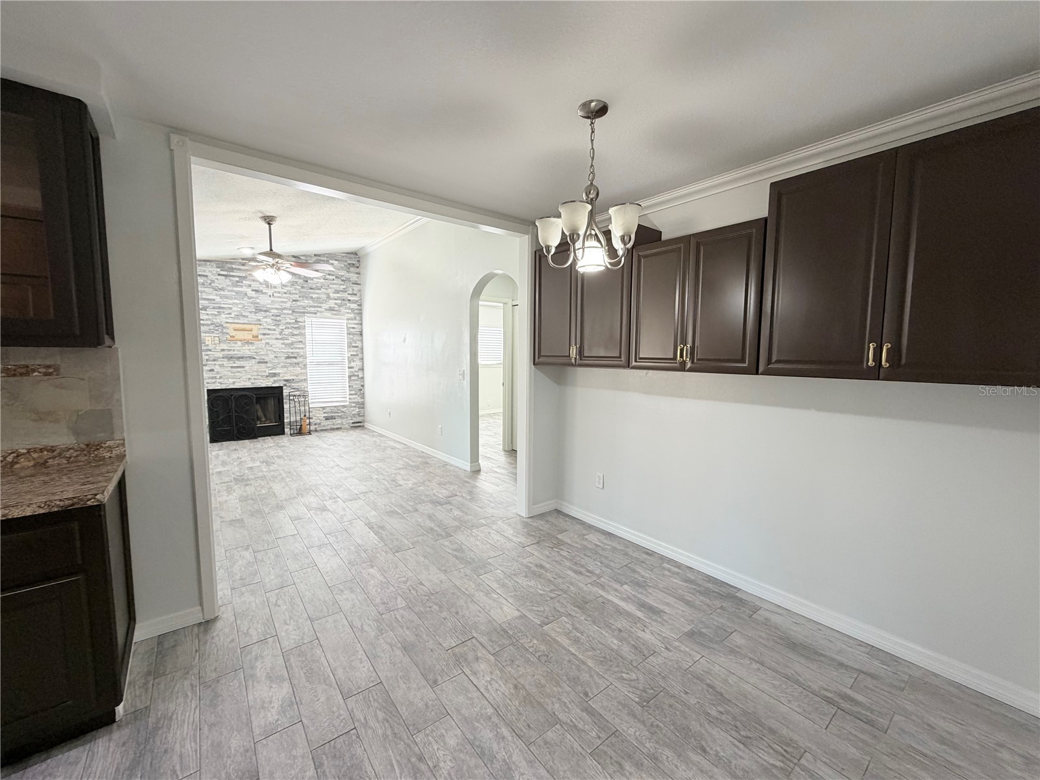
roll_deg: -0.4
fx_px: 421
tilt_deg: -5.0
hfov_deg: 102.1
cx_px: 520
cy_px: 390
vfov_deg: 85.7
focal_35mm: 14
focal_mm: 2.22
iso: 200
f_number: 2.2
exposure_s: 1/60
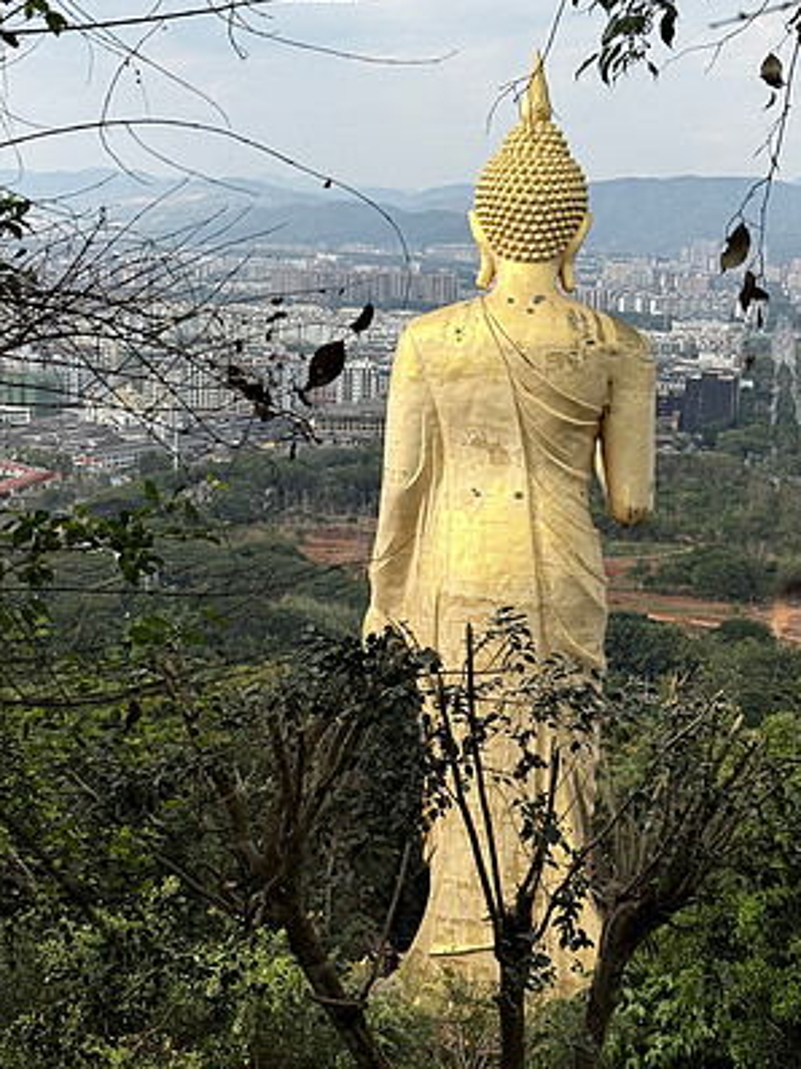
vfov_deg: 27.8
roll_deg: -2.4
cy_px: 559
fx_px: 2162
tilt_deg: -7.6
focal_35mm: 70
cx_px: 405
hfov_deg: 21.0
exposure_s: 1/2494
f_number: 1.78
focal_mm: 6.76
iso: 64
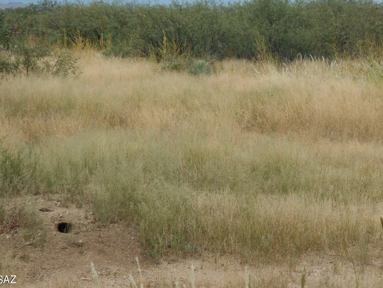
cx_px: 191
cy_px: 108
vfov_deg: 11.6
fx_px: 1416
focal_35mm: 128
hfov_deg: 15.4
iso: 80
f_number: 5.5
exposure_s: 1/160
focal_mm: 17.6
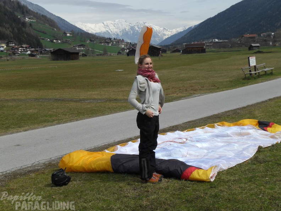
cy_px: 106
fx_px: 511
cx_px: 140
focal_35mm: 63
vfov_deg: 23.3
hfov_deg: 30.7
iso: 50
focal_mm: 10.4
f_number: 5.7
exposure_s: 1/400
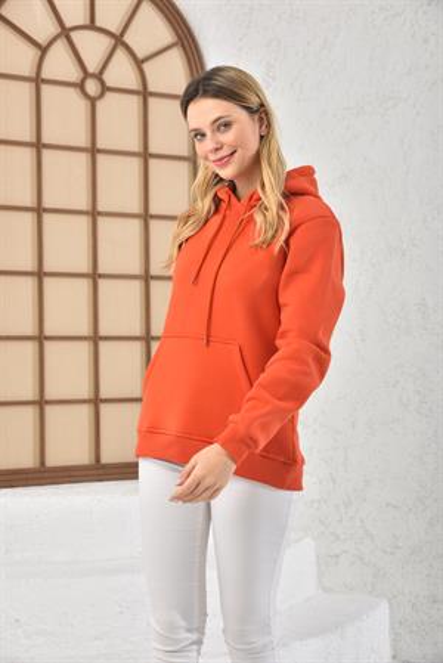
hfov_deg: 19.5
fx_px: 1290
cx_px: 222
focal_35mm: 70
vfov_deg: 28.8
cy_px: 332
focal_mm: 70
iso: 100
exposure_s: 1/160
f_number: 8
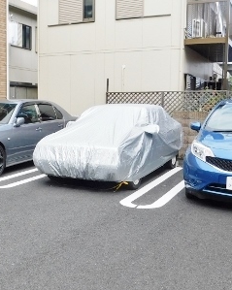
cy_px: 149
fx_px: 412
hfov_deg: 31.0
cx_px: 67
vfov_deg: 38.8
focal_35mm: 48
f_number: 3
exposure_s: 1/640
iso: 125
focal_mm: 4
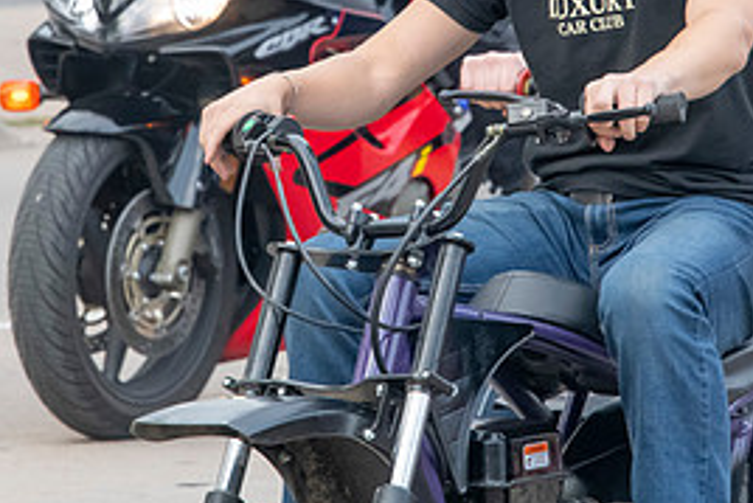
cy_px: 24
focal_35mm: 542
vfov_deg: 2.5
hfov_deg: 3.8
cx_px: 382
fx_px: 11342
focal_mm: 250
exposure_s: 1/250
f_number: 11
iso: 3200
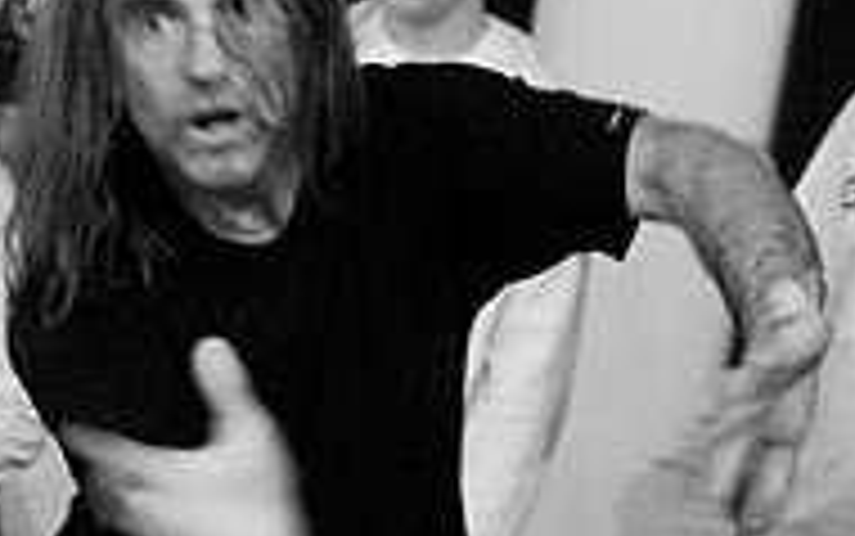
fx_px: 3264
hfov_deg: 14.9
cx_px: 369
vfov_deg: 9.4
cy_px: 444
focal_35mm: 140
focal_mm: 30
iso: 1600
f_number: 1.4
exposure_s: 1/50
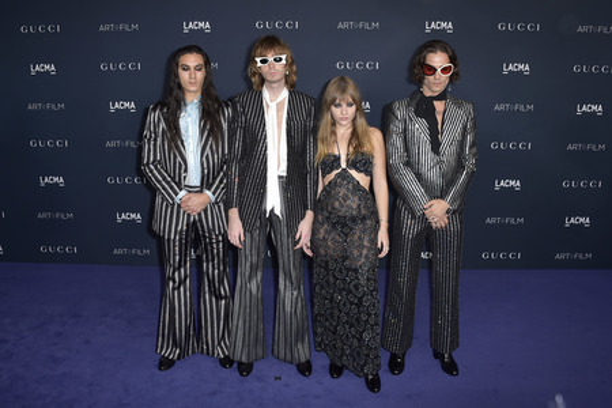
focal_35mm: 28
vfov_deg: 46.4
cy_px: 204
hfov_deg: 65.5
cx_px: 306
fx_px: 476
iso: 640
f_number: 6.3
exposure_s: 1/250
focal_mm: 28
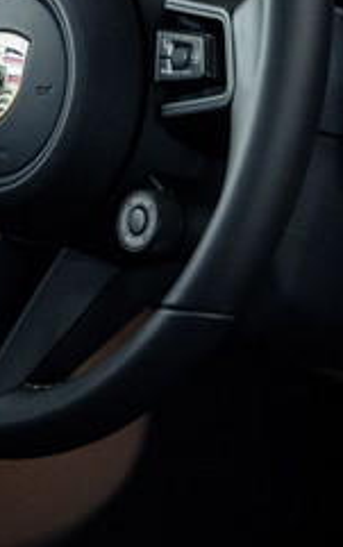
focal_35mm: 227
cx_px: -57
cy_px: 132
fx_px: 3389
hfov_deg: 5.8
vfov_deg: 9.2
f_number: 2.8
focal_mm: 70
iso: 2500
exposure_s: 1/250
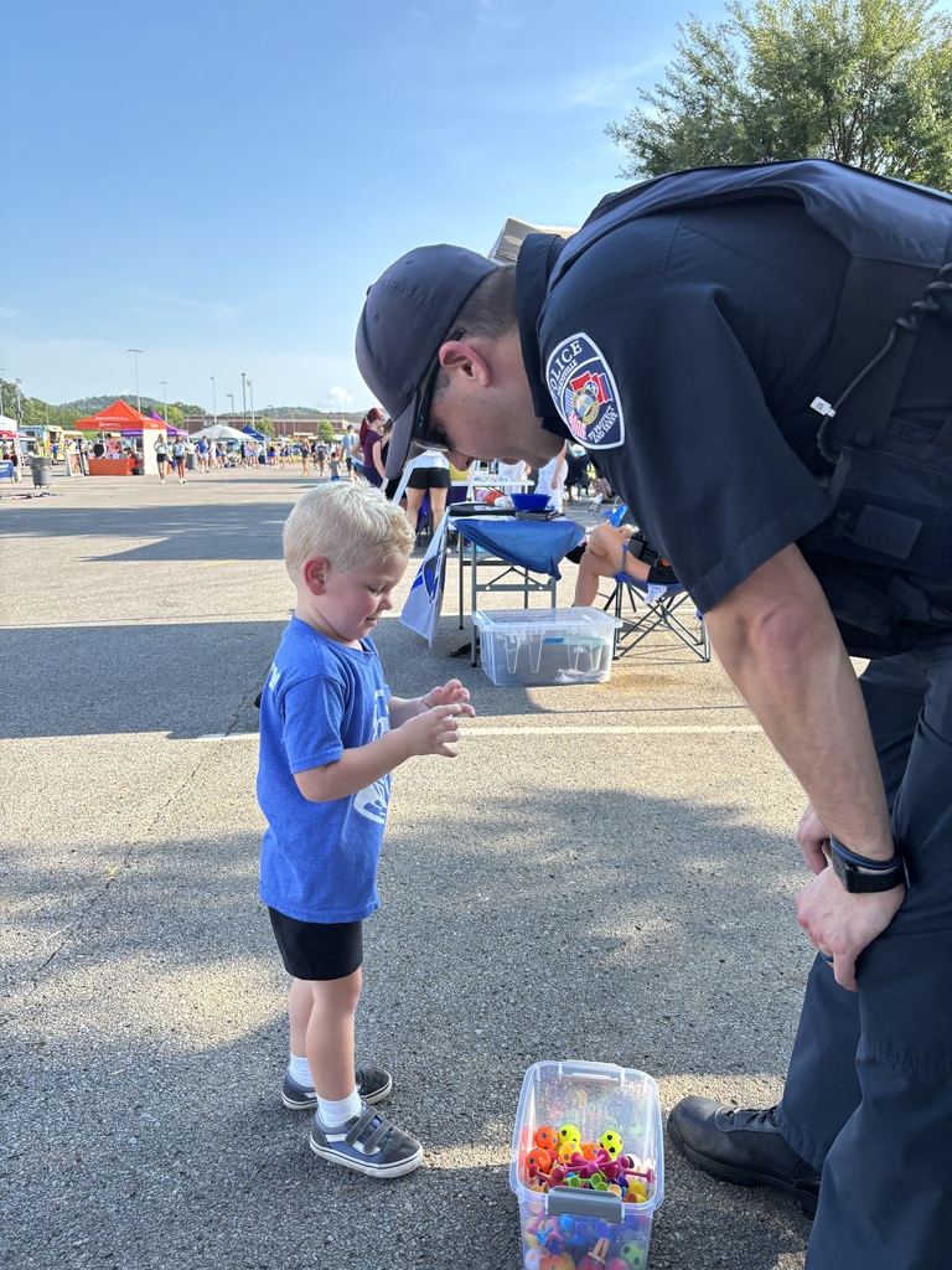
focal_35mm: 26
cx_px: 476
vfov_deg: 67.3
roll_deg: -1.6
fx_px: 953
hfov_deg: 53.1
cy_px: 635
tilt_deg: -10.3
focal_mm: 5.96
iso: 50
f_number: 1.6
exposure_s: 1/988
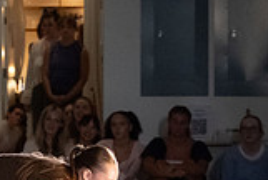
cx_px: -9
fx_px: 1648
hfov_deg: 9.2
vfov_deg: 6.2
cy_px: 130
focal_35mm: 221
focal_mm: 58
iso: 6400
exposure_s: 1/320
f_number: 4
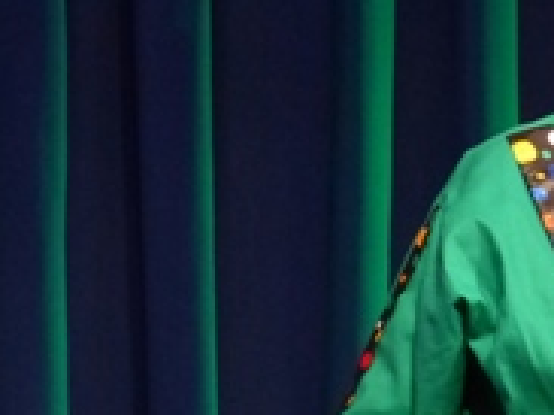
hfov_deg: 5.7
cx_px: 708
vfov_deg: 4.3
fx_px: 5502
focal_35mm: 344
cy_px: 294
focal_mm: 21.8
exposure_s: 1/60
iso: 800
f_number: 2.8
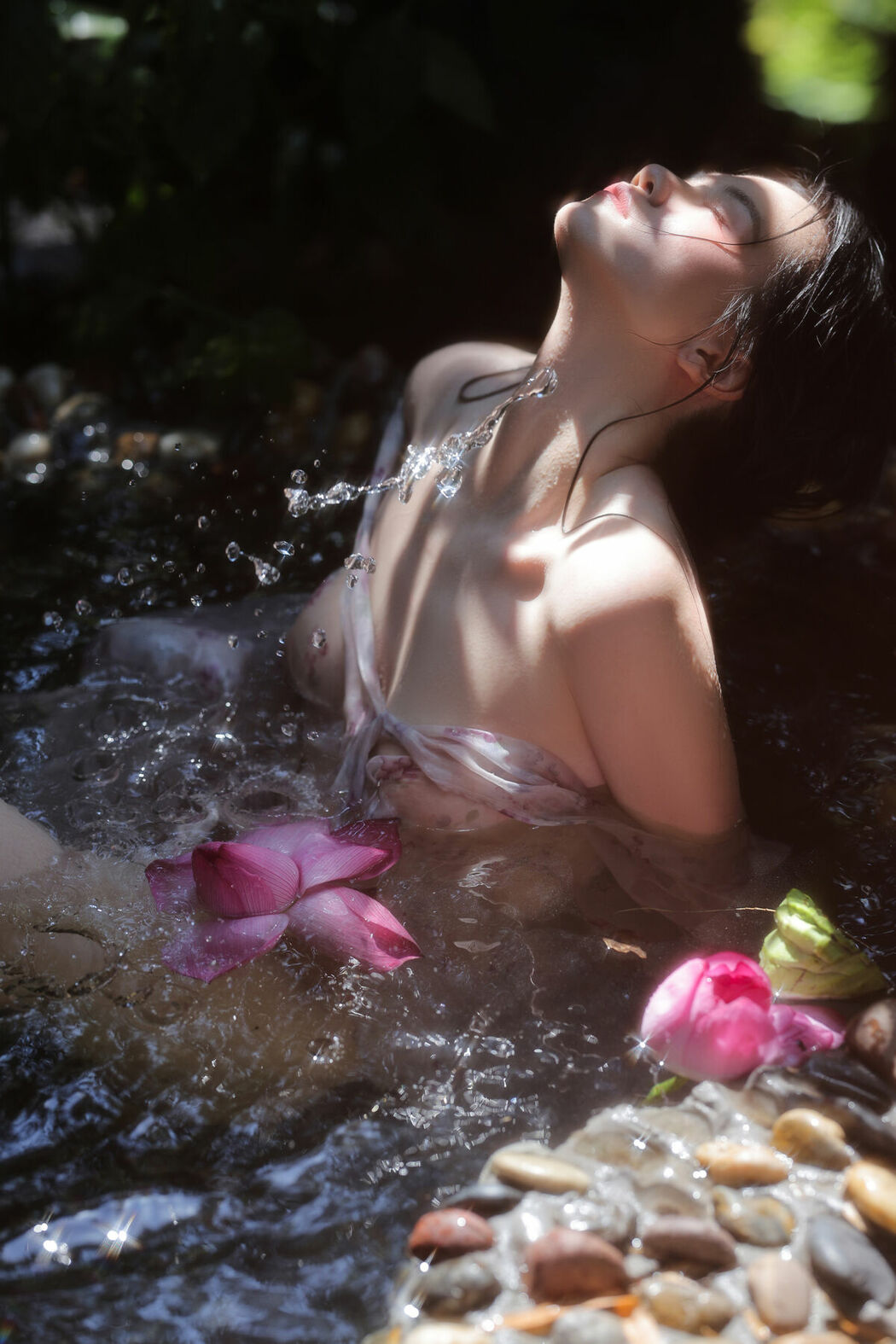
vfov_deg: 24.2
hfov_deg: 16.3
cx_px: 448
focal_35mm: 84
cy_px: 672
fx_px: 3136
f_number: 2.5
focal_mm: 85
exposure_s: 1/4000
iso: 400
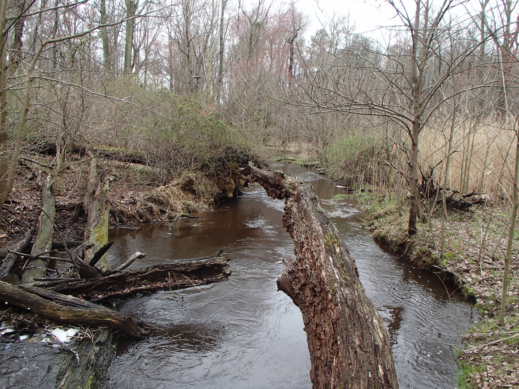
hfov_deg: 63.4
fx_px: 420
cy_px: 194
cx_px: 260
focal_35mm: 28
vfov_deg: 49.7
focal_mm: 5
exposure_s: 1/80
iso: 100
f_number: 3.9
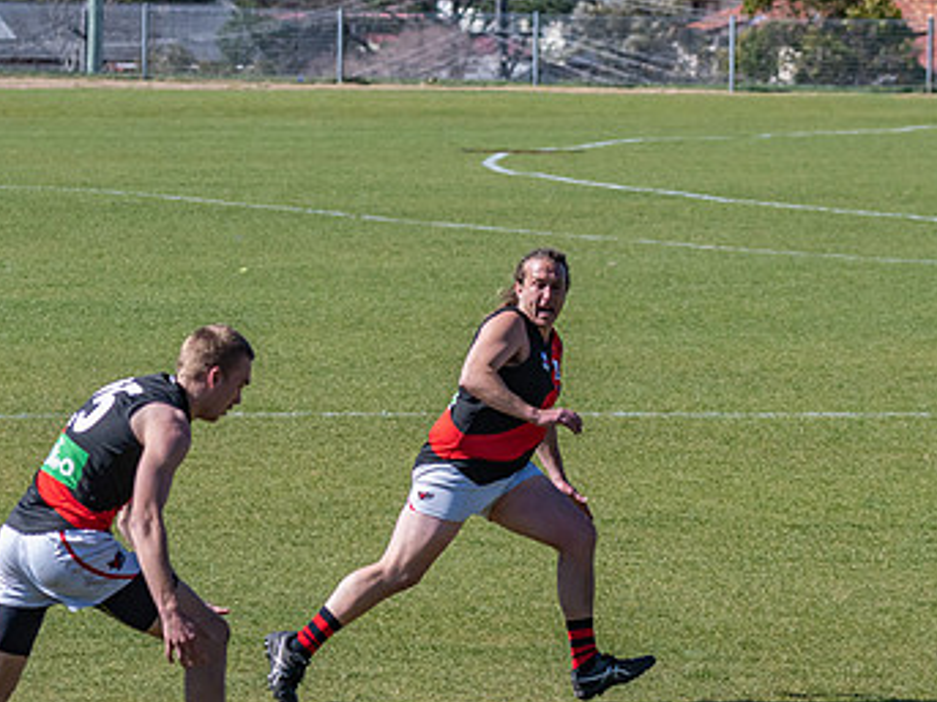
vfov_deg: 3.6
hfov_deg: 4.8
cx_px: 377
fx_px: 11229
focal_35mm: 415
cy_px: 455
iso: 800
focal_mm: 150
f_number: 8
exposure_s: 1/2500
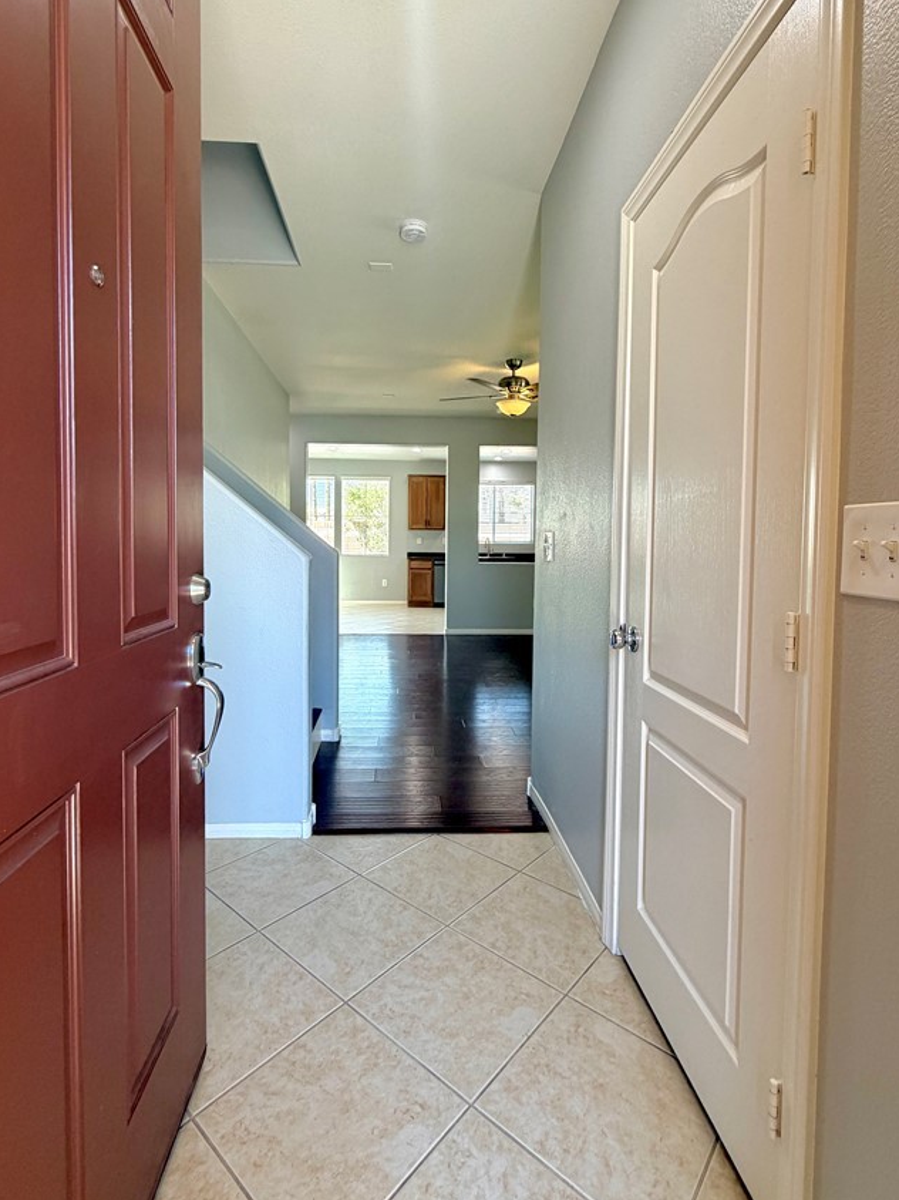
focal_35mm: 17
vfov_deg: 91.0
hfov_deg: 74.7
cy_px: 568
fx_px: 589
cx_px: 428
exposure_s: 1/120
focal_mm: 2.22
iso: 125
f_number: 2.2
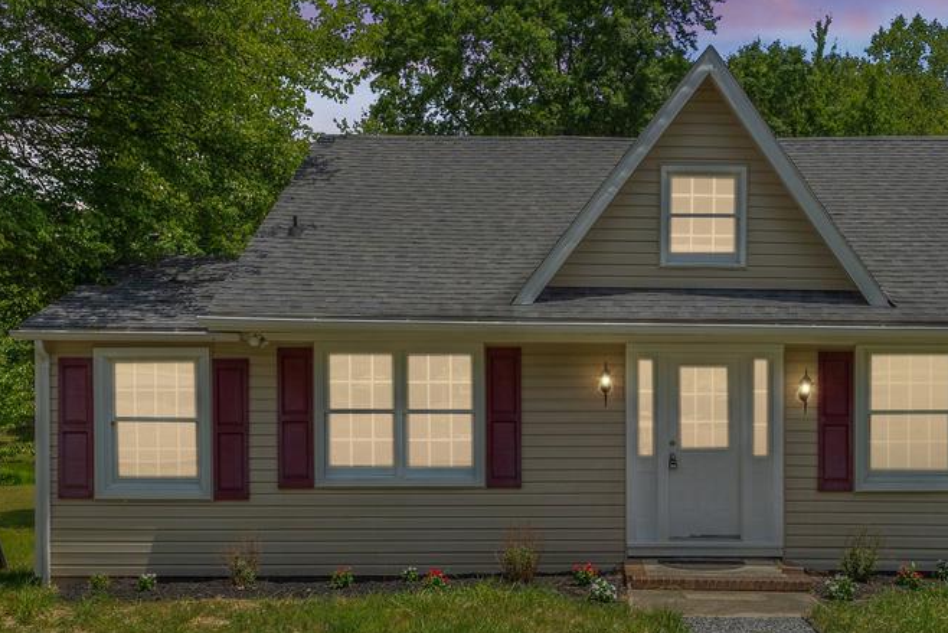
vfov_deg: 31.8
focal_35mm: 42
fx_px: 1106
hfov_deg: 45.6
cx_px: 637
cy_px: 394
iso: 640
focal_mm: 18
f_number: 8
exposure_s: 1/1000
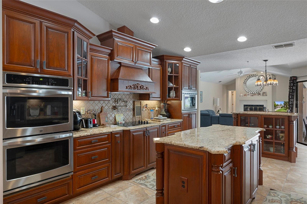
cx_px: 154
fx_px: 179
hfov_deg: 81.2
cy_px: 102
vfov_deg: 59.5
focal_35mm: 21
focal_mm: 14
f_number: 8
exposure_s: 2
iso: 250
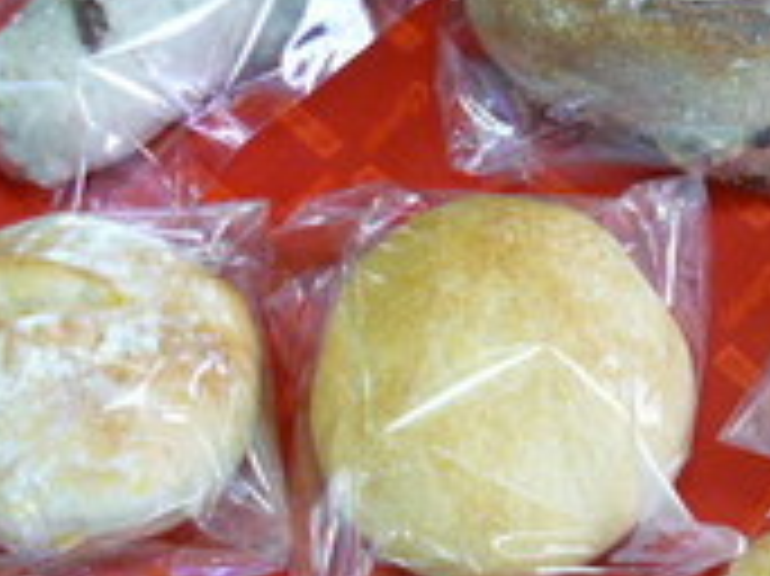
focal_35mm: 81
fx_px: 1801
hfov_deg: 23.8
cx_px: 603
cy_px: 394
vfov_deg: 18.1
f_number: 2.8
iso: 400
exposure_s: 1/25
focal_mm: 5.5
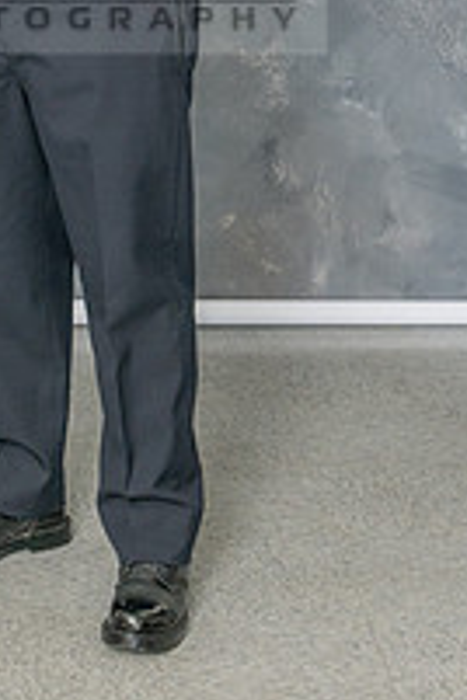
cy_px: -61
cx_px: -42
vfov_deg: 16.2
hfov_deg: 11.0
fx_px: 2393
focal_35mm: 123
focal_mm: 32
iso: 200
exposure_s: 1/200
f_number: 5.6
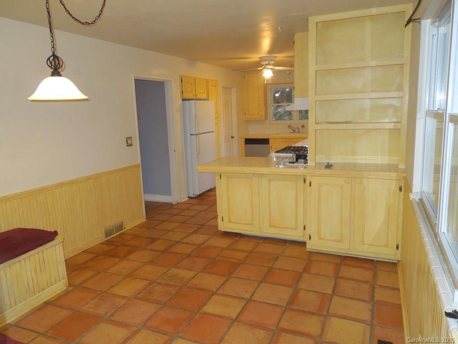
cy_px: 172
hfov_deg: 69.4
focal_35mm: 25
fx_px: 331
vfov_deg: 54.9
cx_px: 229
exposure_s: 1/30
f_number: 3.3
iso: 200
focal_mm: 4.5
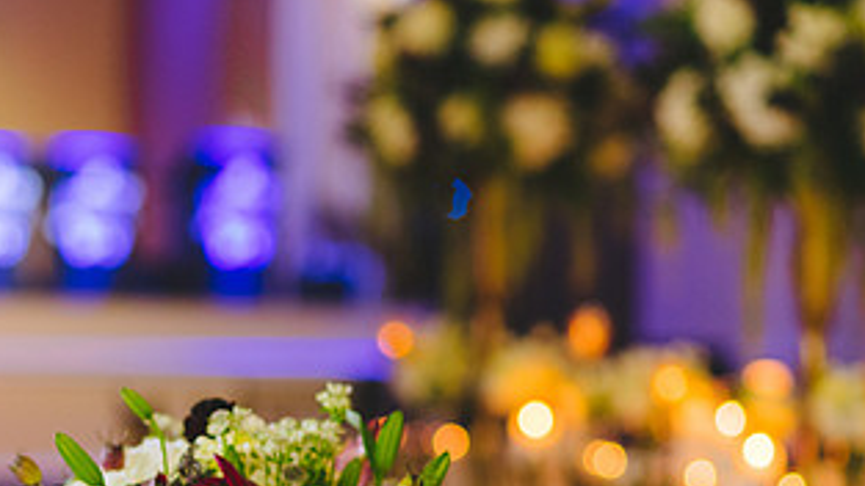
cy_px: 479
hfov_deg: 13.0
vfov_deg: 7.3
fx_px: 3784
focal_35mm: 165
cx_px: 166
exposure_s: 1/160
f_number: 2.2
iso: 1250
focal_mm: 85
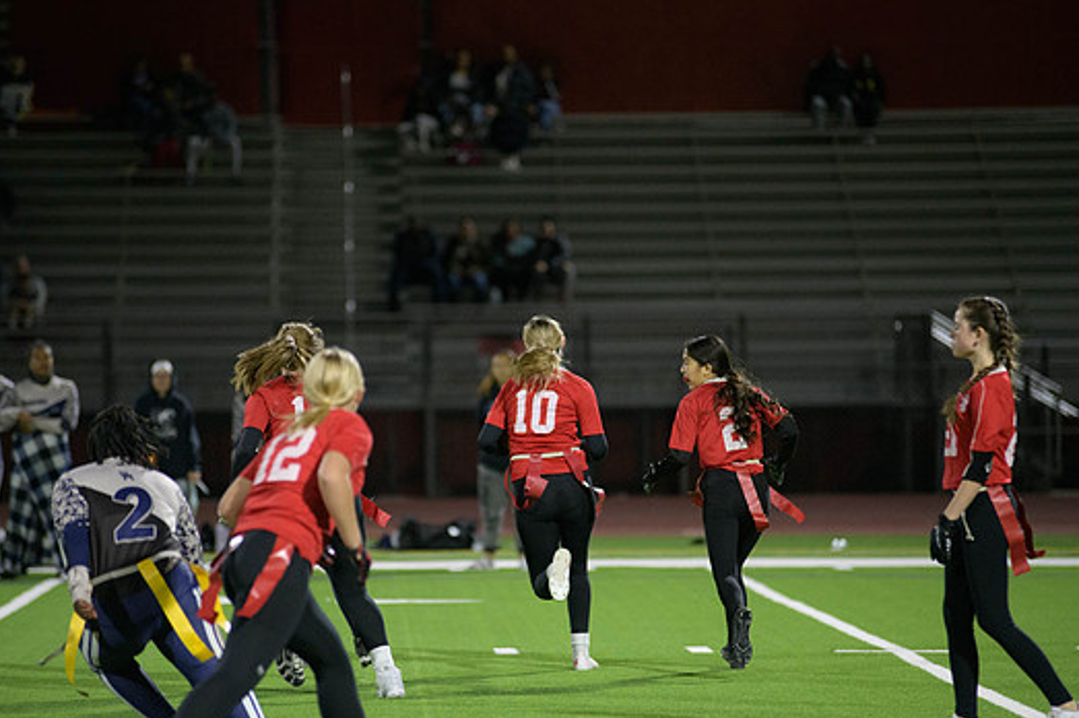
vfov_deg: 6.2
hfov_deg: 9.3
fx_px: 6649
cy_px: 395
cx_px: 530
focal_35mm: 222
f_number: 2.8
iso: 4000
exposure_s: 1/640
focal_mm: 200
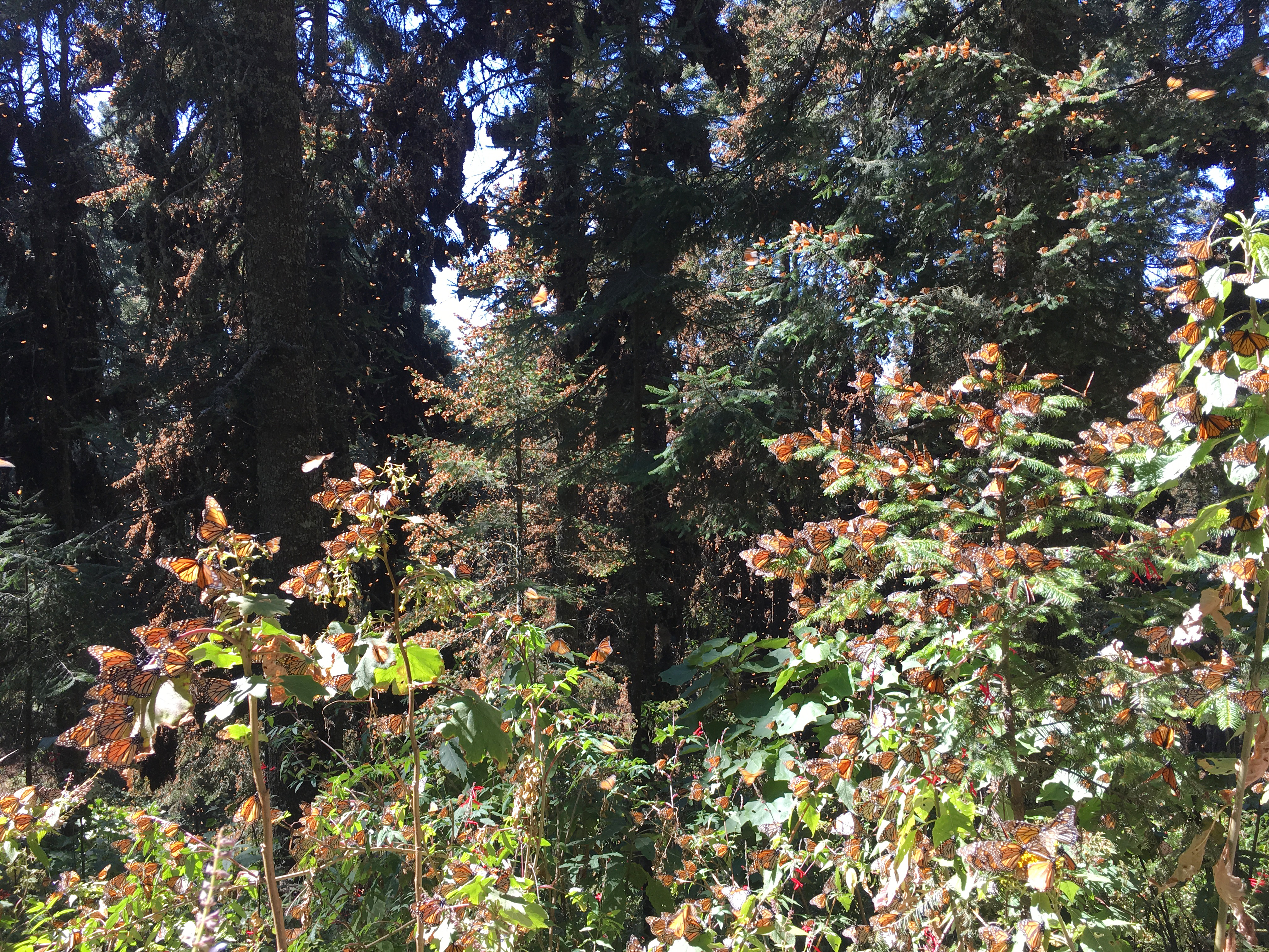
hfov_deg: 61.7
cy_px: 476
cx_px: 634
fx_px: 1063
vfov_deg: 48.2
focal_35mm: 29
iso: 25
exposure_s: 1/173
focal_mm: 4.15
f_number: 2.2
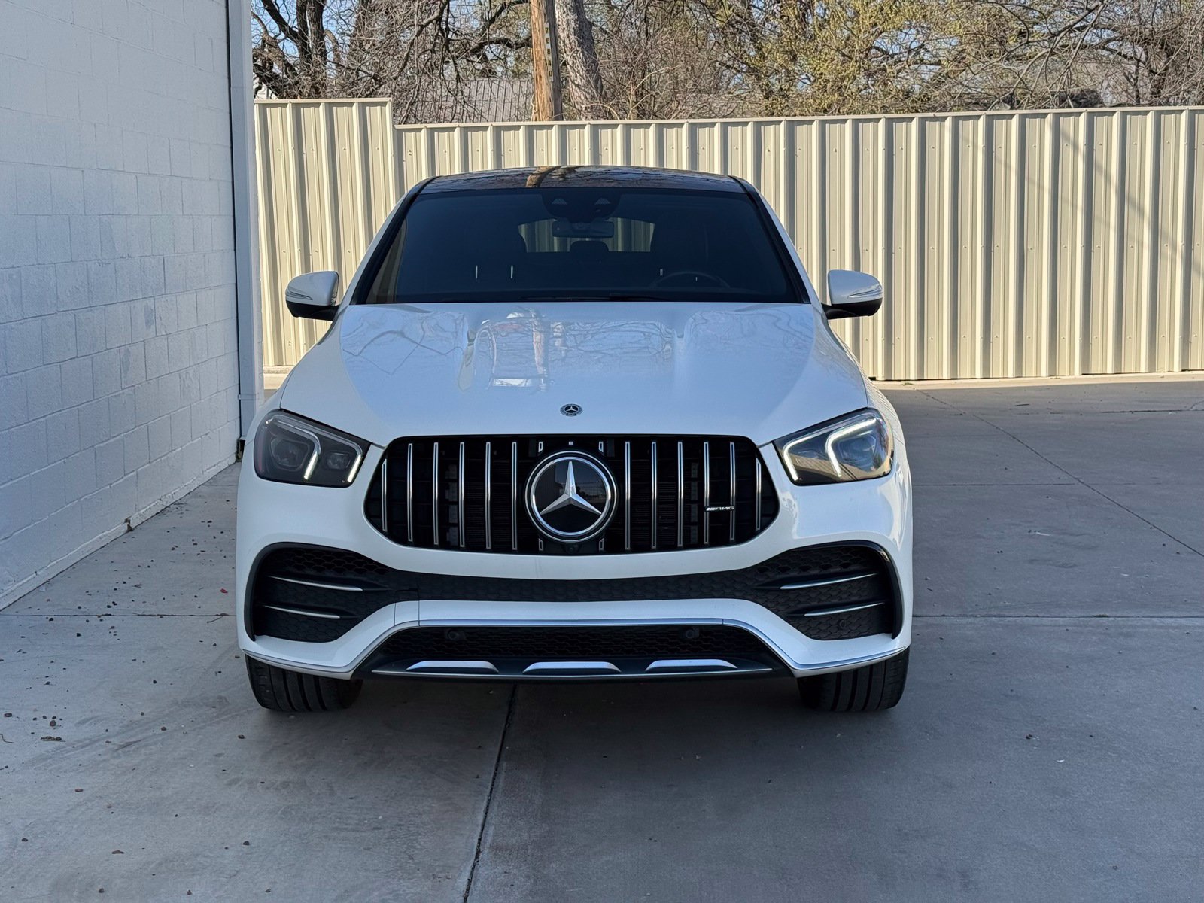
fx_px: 1670
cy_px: 452
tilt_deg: -7.8
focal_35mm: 48
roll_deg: -0.1
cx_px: 602
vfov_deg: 30.3
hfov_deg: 39.7
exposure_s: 1/2088
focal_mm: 6.76
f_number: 1.78
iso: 64
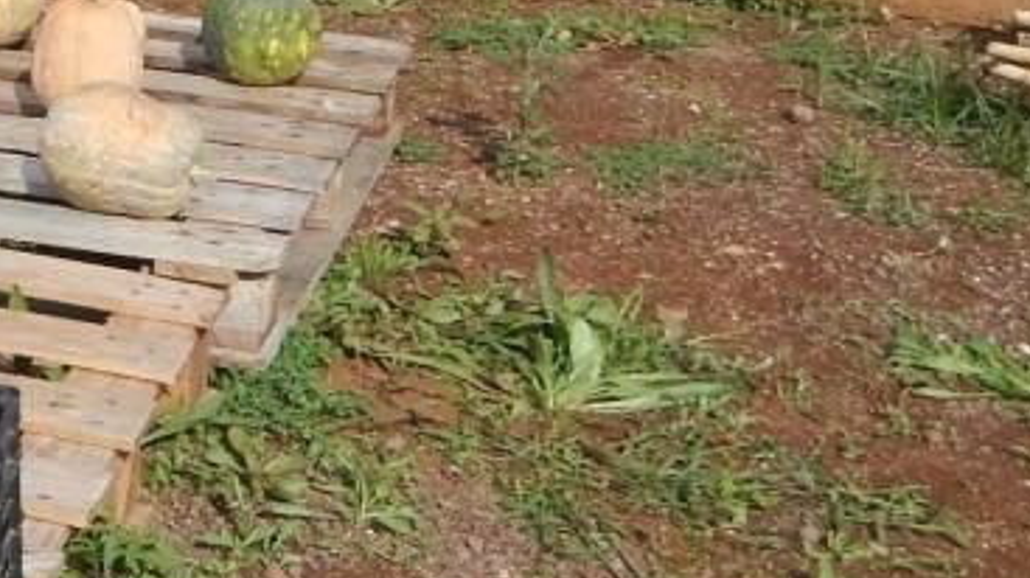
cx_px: -323
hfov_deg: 22.9
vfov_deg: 14.2
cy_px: -143
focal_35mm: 82
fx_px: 2238
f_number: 6
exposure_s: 1/640
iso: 125
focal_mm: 4
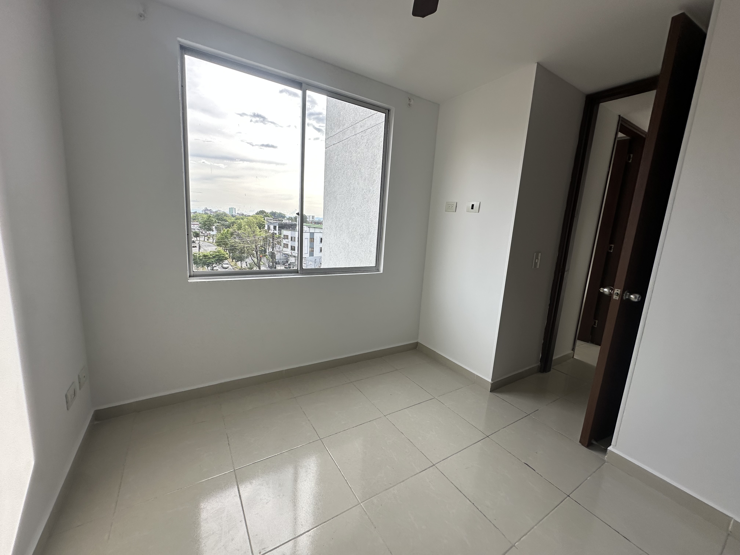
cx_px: 370
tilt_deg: -8.3
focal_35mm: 14
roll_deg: -3.3
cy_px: 278
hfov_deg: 102.1
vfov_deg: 85.7
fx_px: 299
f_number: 2.2
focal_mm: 2.22
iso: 40
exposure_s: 1/397
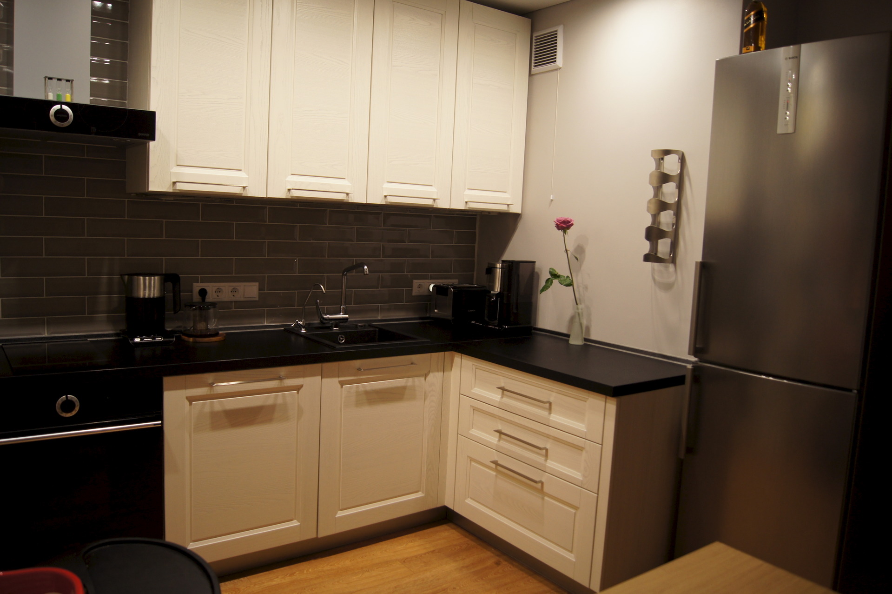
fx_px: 669
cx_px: 446
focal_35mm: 27
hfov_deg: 67.4
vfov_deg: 47.9
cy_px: 297
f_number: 3.5
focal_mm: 18
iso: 250
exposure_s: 1/30
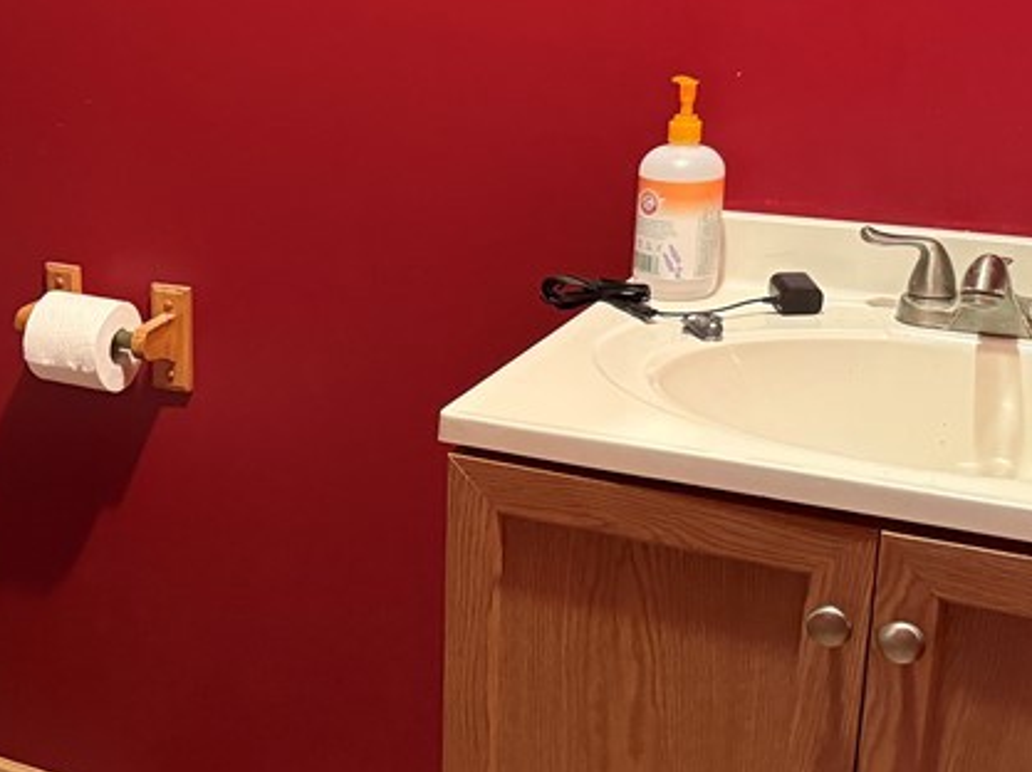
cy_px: 384
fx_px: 1757
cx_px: 52
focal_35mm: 59
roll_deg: +2.9
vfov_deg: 24.8
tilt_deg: -17.9
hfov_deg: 30.8
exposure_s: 1/40
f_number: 1.78
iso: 800
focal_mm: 6.76
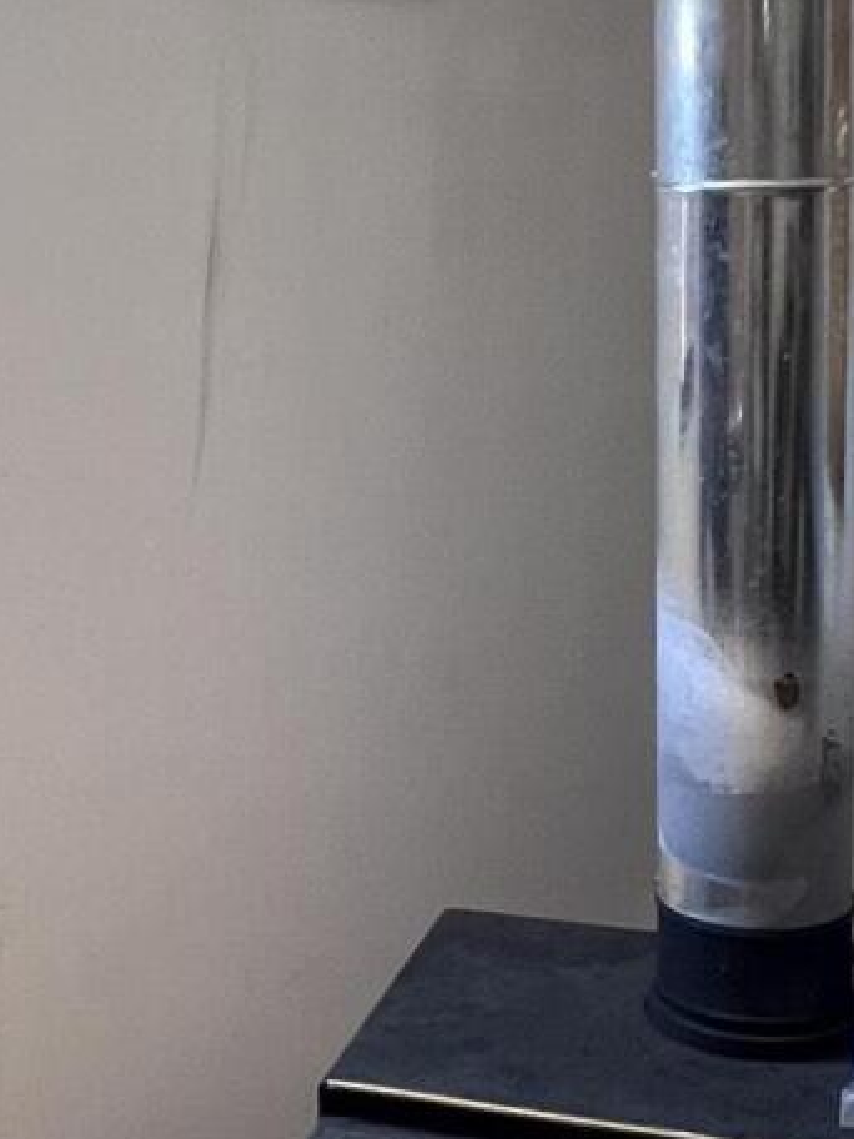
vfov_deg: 33.7
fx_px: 1875
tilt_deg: -7.5
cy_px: 497
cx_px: 300
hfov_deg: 25.6
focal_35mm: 57
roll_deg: +0.9
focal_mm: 1.57
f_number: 1.8
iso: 320
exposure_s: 1/60
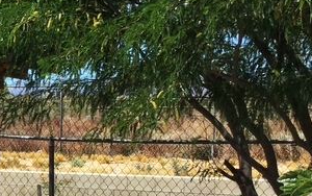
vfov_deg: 12.3
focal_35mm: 105
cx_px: -70
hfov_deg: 18.7
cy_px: 195
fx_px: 893
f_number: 2.4
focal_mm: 3.3
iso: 25
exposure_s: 1/1294
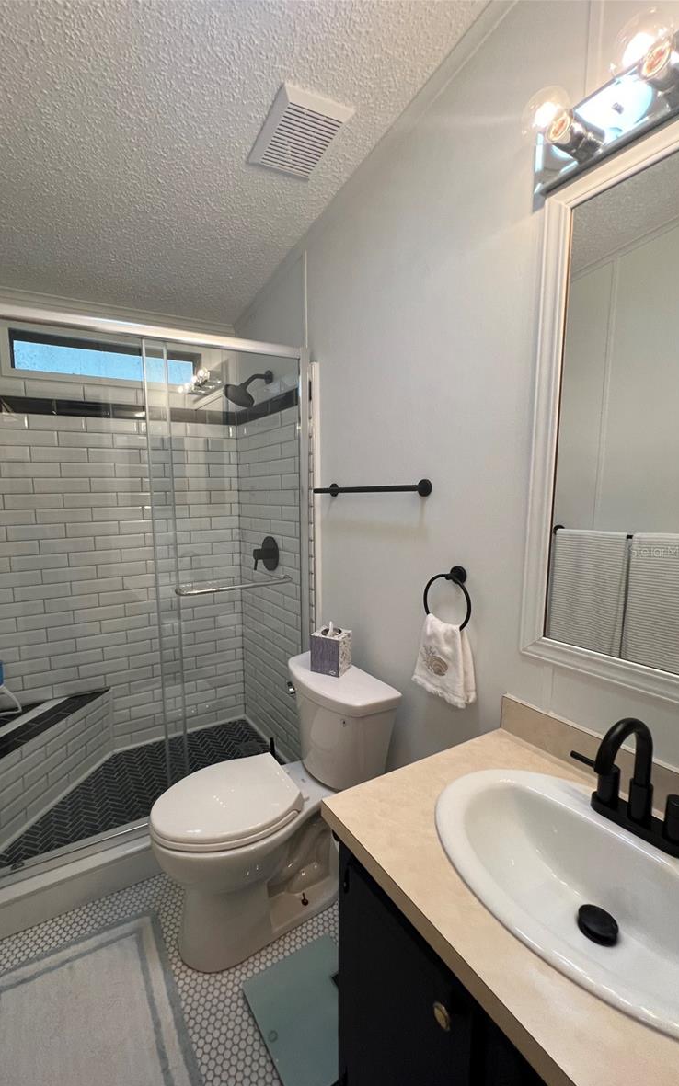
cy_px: 551
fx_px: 415
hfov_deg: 78.0
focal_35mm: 14
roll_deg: +0.6
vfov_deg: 105.3
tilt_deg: -7.0
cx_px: 281
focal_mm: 1.57
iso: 160
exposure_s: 1/120
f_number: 1.8
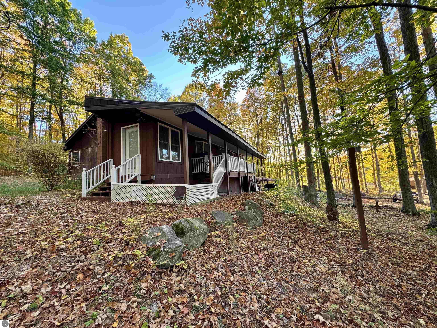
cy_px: 164
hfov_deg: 102.1
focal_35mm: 14
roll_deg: +3.6
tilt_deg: +4.2
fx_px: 177
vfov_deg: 85.7
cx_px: 218
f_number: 2.2
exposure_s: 1/99
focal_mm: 2.22
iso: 125
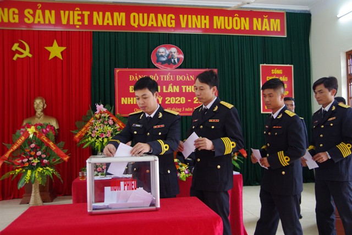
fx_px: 528
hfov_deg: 36.9
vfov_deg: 25.1
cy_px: 118
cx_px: 176
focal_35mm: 54
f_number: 4.5
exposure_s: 1/125
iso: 1600
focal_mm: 36
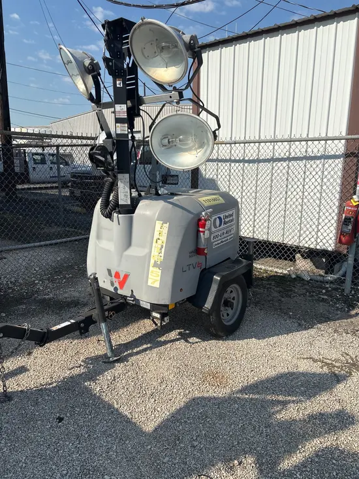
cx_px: 180
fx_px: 359
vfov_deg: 67.3
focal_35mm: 26
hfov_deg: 53.1
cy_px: 240
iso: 50
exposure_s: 1/4854
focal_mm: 5.96
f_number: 1.6
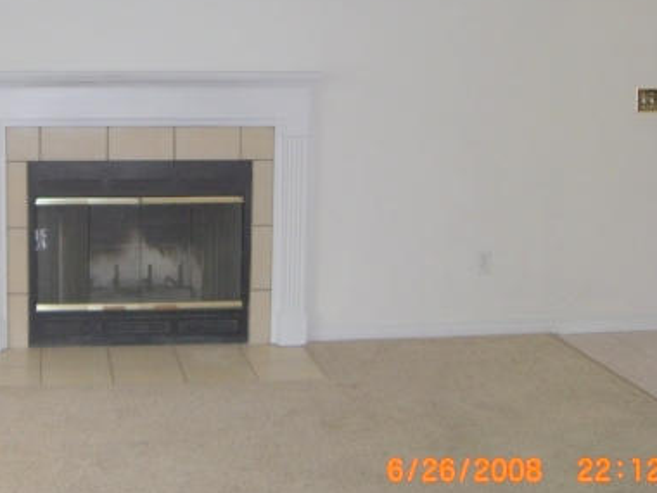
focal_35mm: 64
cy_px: 140
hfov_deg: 29.8
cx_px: 176
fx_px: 1215
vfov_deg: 22.8
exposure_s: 1/60
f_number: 2.7
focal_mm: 6.2
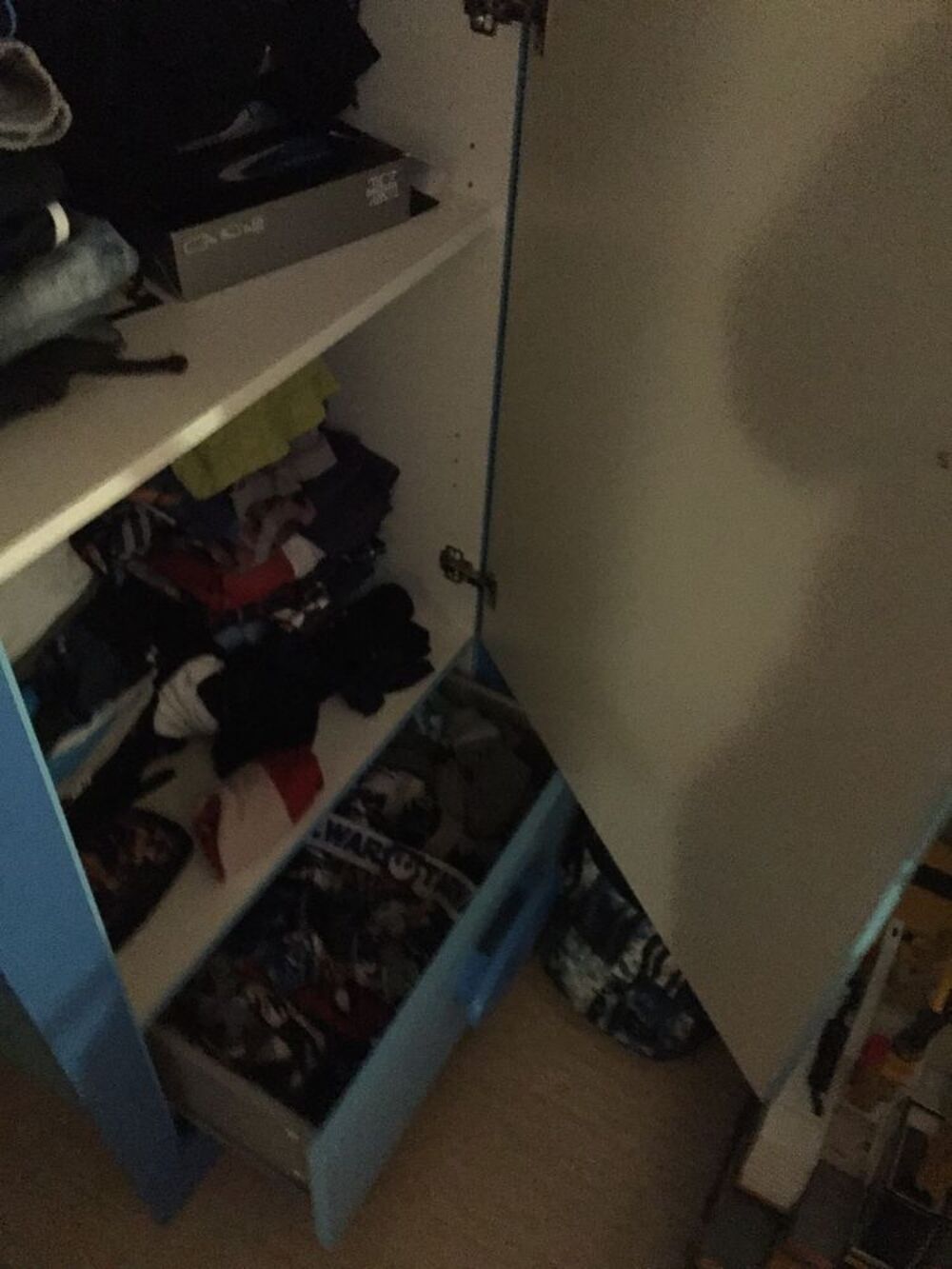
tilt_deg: -45.7
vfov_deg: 61.7
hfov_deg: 48.2
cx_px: 476
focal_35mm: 29
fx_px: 1063
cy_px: 634
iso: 2000
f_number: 2.2
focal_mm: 4.15
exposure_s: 1/17
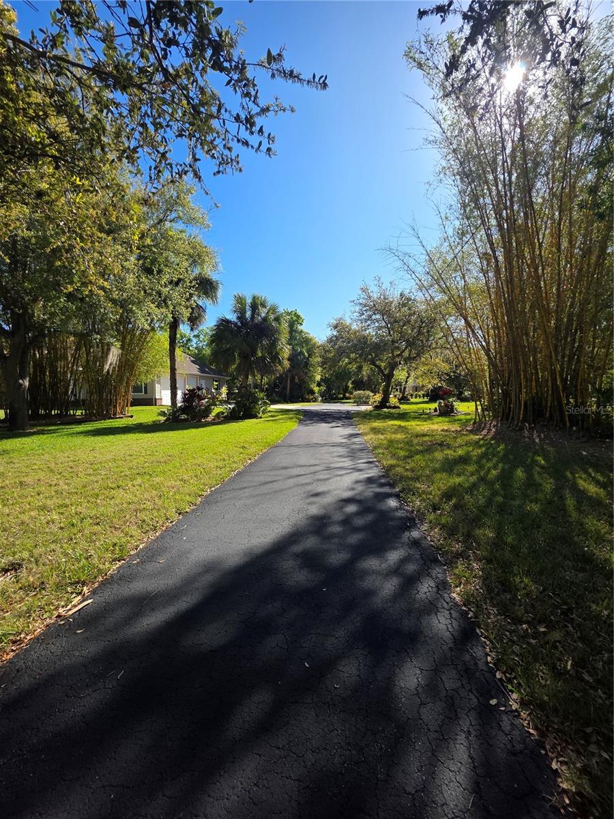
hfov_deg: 89.9
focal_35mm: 13
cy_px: 410
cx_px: 307
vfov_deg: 106.2
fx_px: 307
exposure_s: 1/1321
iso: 40
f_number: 1.9
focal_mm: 2.2
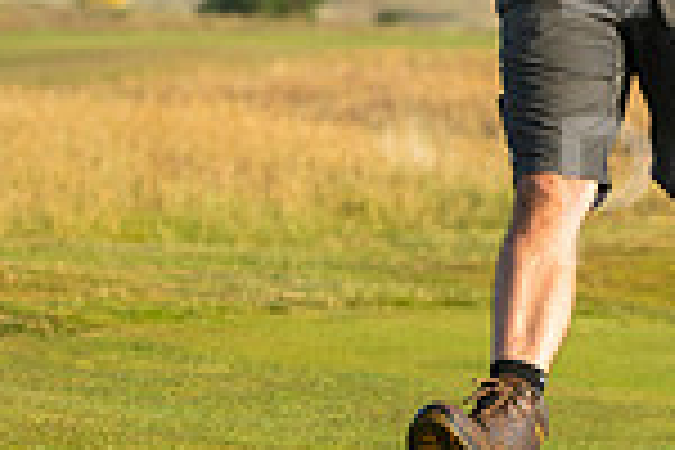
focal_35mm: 368
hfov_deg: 5.5
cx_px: 1143
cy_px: -16
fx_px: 6899
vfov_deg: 3.7
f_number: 4.5
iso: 80
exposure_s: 1/400
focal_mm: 95
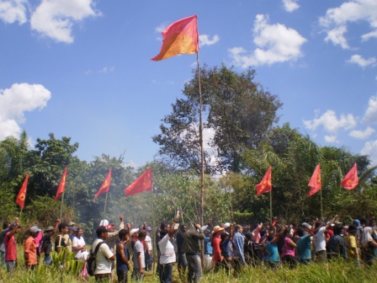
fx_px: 392
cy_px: 142
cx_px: 188
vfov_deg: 39.7
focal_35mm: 36
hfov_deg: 51.4
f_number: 4.6
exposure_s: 1/800
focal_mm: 6.3
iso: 64
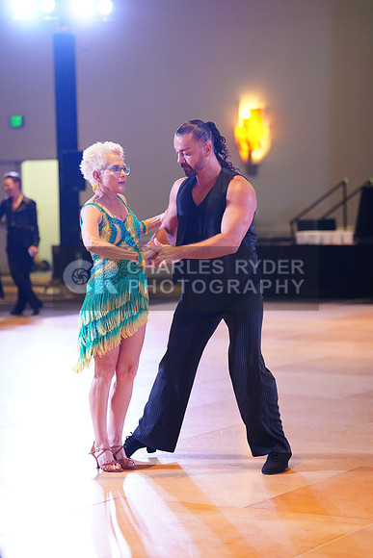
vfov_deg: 20.0
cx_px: 186
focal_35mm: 102
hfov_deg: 13.4
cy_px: 279
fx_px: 1584
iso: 5000
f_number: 2.8
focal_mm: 102
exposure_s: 1/400
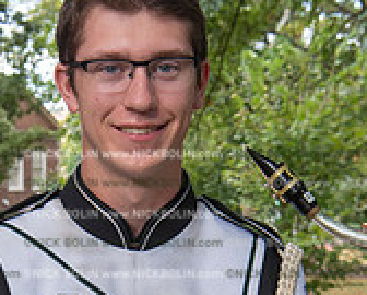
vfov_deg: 13.3
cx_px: 122
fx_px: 1230
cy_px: 363
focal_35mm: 113
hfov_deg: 16.9
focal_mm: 45
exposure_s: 1/100
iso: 500
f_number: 8
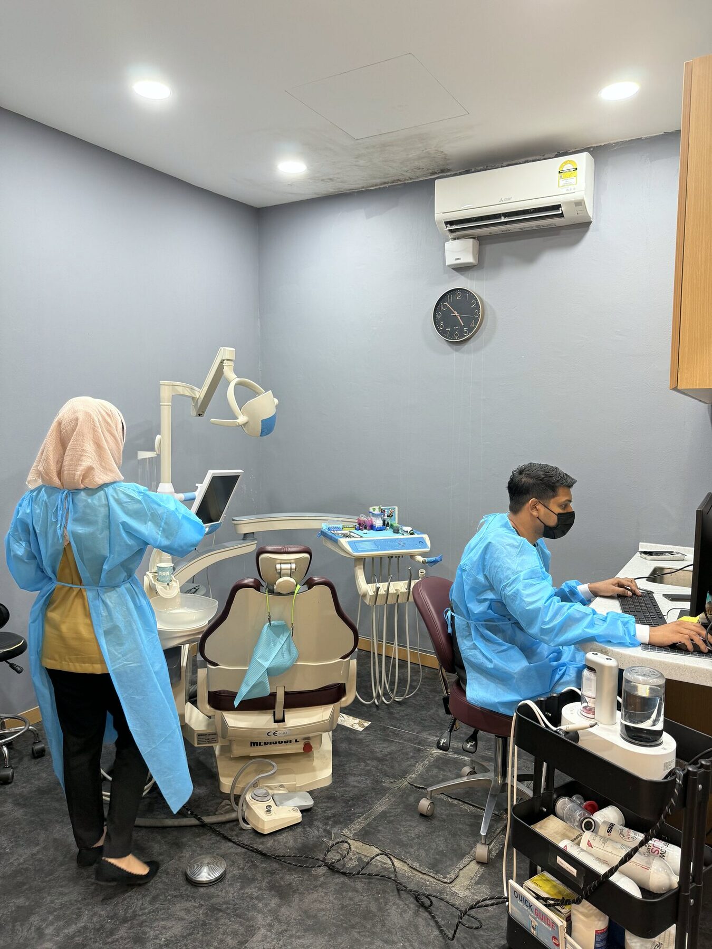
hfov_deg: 56.8
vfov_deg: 71.6
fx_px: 658
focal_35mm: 24
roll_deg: -0.7
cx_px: 356
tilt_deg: -4.9
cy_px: 474
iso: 125
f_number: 1.78
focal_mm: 6.76
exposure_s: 1/50
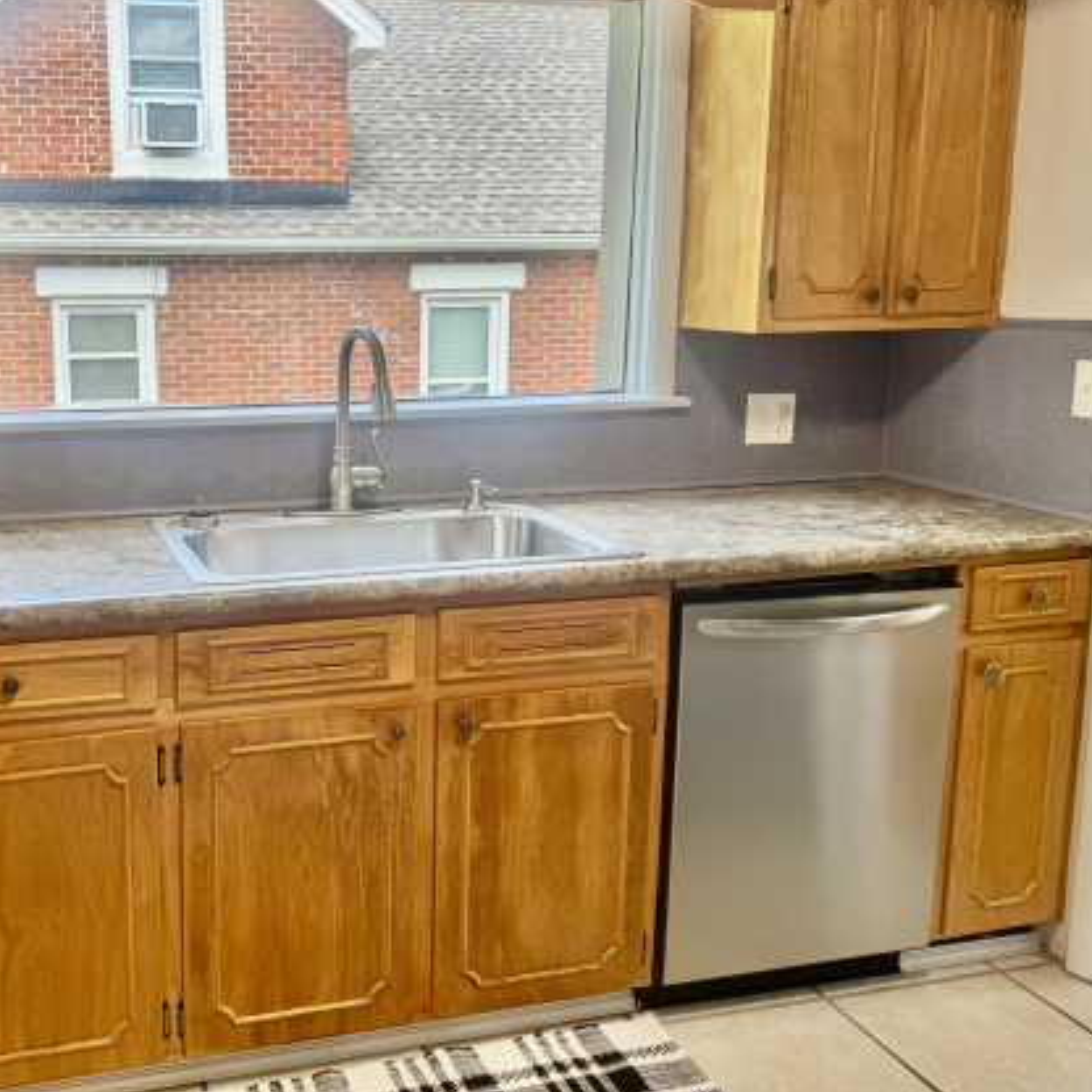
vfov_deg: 48.3
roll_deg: +0.2
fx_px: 1213
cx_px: 264
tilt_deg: -10.2
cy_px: 472
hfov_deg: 46.6
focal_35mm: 34
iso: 50
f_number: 1.78
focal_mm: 6.76
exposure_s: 1/126
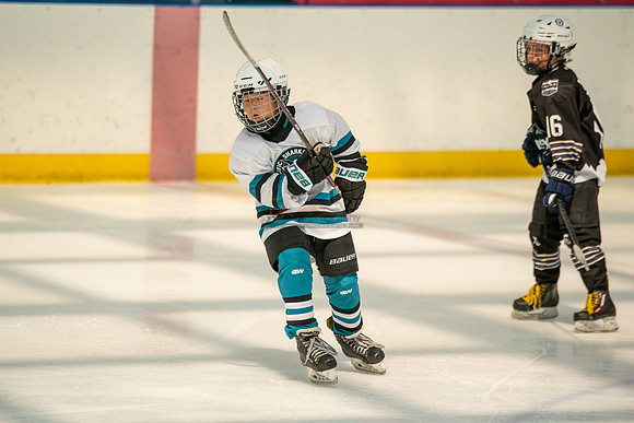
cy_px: 212
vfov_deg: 4.8
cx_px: 317
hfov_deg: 7.2
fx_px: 5059
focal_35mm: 287
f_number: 3.2
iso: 1600
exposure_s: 1/6400
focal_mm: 247
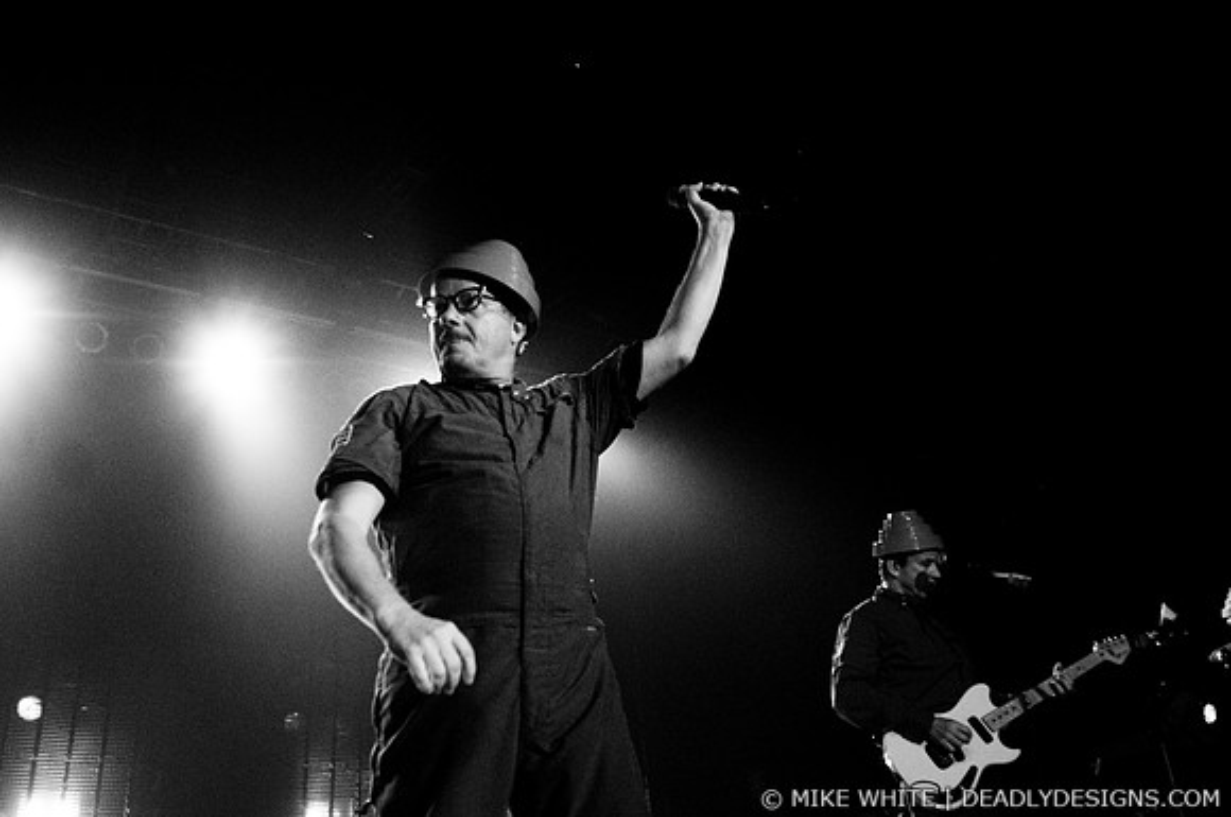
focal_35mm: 30
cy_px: 408
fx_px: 1024
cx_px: 616
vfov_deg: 43.5
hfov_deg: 62.0
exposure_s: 1/320
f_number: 3.2
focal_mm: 20
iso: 1000
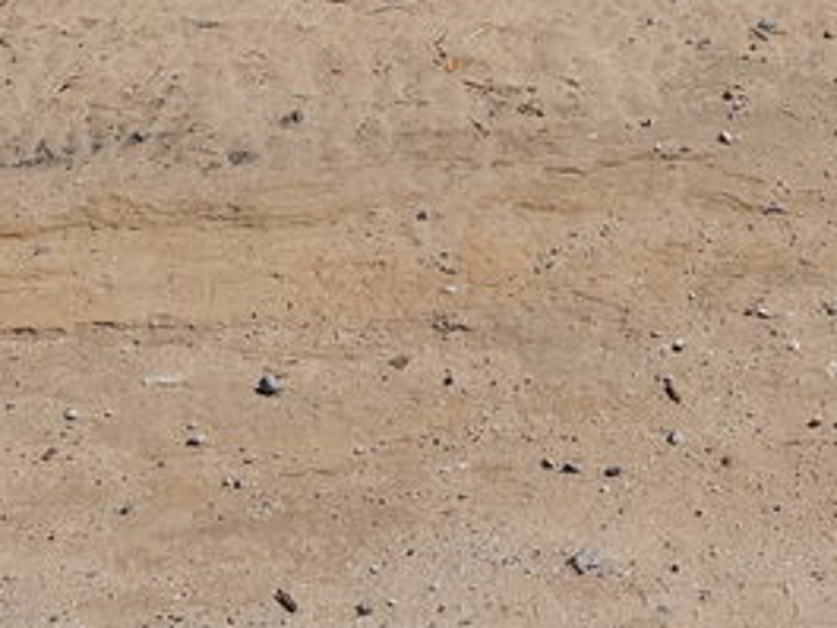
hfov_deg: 21.1
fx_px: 2250
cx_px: 496
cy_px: -743
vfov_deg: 13.1
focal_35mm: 93
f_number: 8
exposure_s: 1/1600
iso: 400
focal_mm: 16
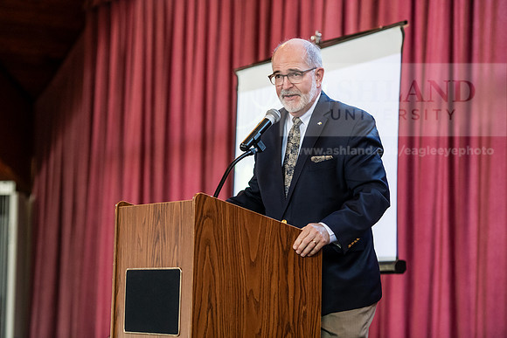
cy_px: 169
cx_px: 254
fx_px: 1578
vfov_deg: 12.2
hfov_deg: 18.3
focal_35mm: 112
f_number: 3.2
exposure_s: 1/200
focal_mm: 112
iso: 2500
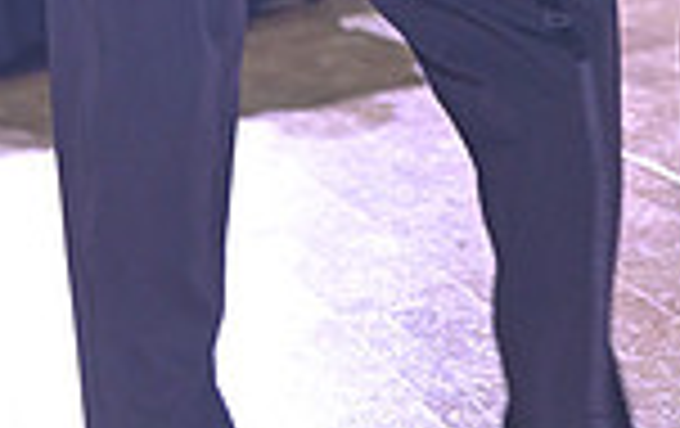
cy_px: -356
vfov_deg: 4.3
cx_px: 394
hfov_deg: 6.9
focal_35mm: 305
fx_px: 5663
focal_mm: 78
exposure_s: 1/320
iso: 2000
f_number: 5
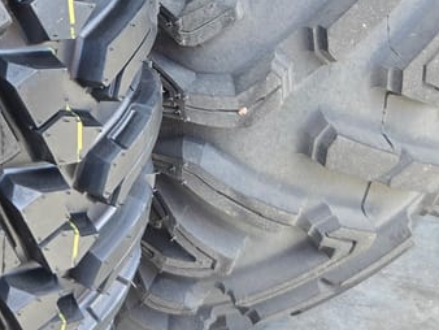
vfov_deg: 14.0
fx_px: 1294
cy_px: -82
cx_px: 77
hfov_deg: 19.0
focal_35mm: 102
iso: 40
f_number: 1.8
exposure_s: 1/120
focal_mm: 5.4
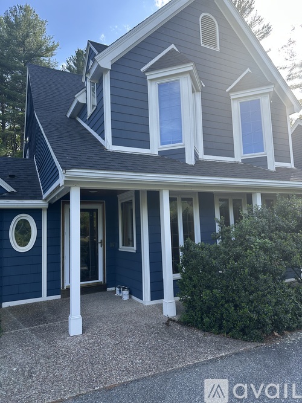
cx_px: 151
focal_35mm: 24
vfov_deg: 71.6
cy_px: 202
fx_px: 279
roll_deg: +1.4
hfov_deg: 56.8
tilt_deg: +5.3
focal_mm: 6.86
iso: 80
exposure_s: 1/918
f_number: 1.78
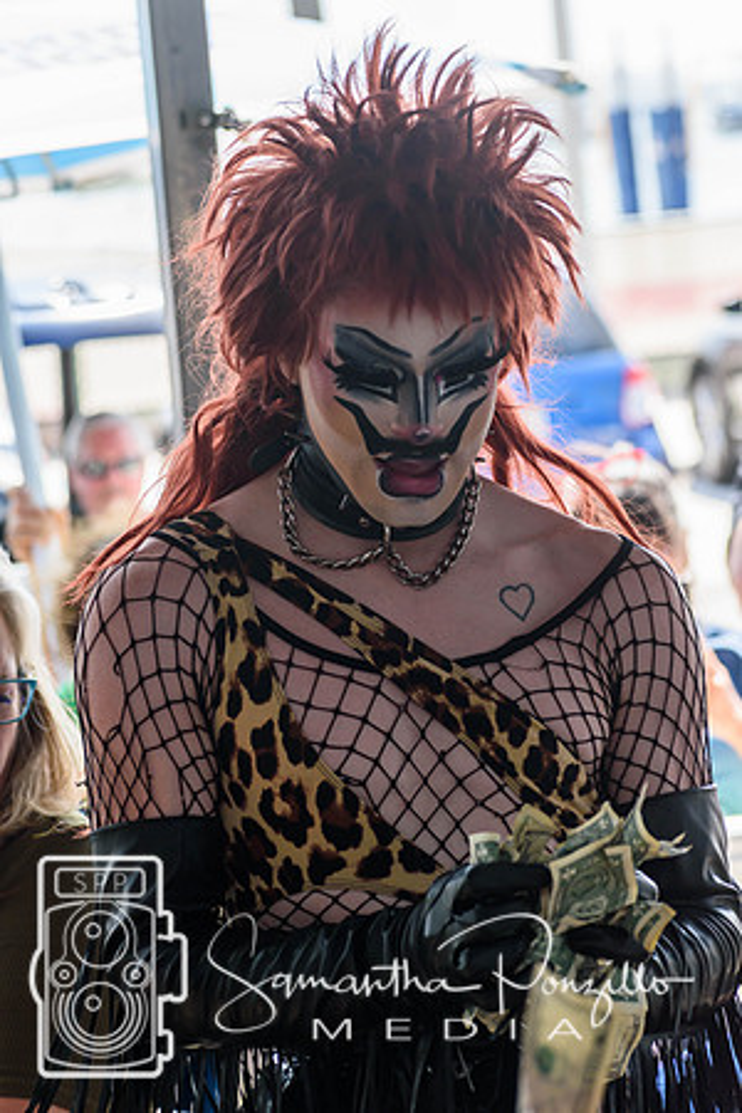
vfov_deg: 13.0
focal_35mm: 158
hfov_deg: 8.7
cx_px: 371
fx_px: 4869
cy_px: 556
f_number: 5.6
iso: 320
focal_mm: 105
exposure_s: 1/500
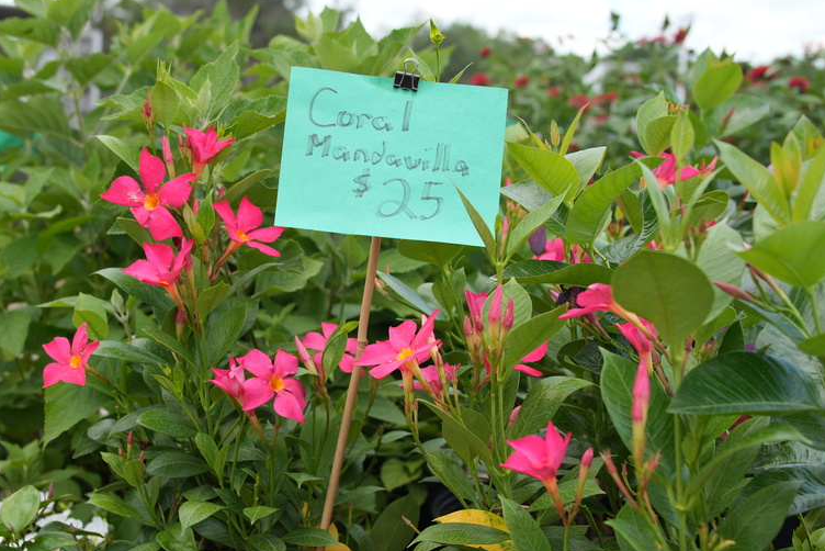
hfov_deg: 40.3
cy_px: 368
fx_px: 1123
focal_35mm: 49
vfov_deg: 27.4
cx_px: 383
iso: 100
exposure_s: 1/400
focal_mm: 24
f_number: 3.5
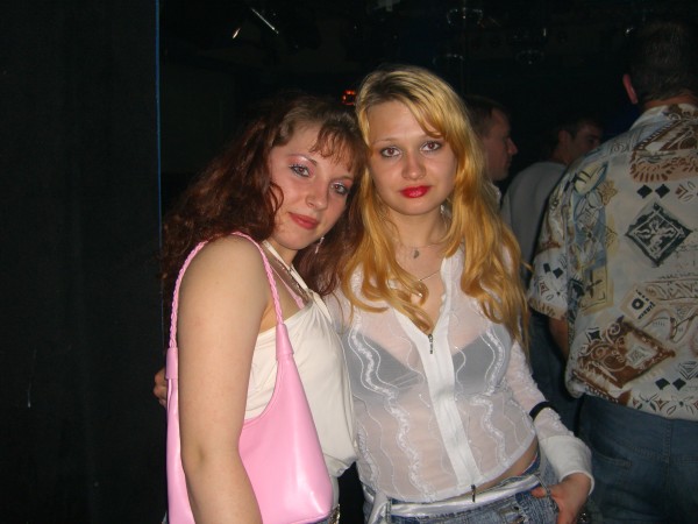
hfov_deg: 49.0
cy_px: 262
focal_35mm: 38
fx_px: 766
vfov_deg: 37.7
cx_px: 349
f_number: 2.8
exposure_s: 1/60
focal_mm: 7.9
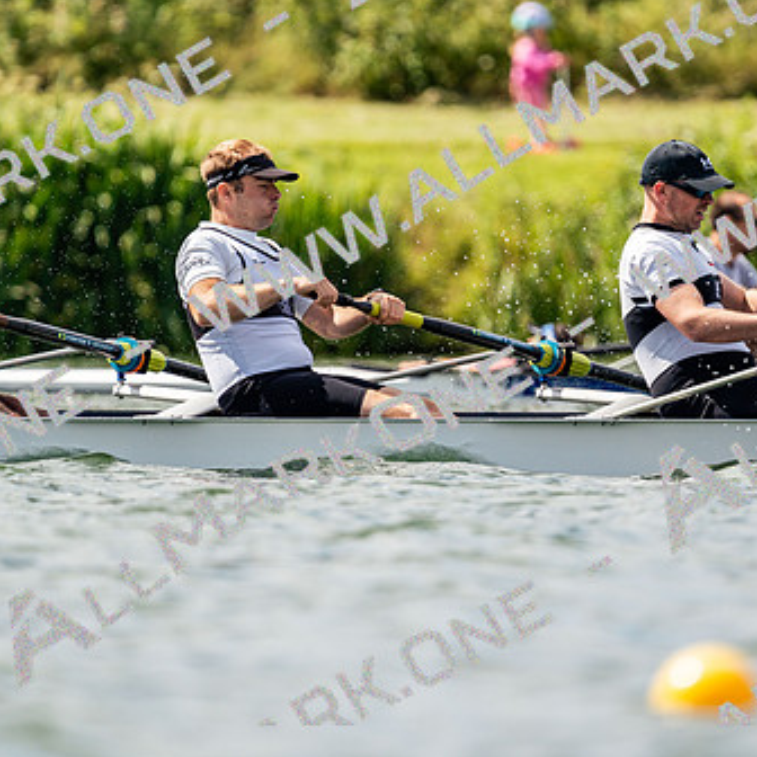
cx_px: 466
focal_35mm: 880
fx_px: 21772
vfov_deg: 2.0
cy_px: 339
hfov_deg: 2.0
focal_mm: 600
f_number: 6.3
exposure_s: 1/2000
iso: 320
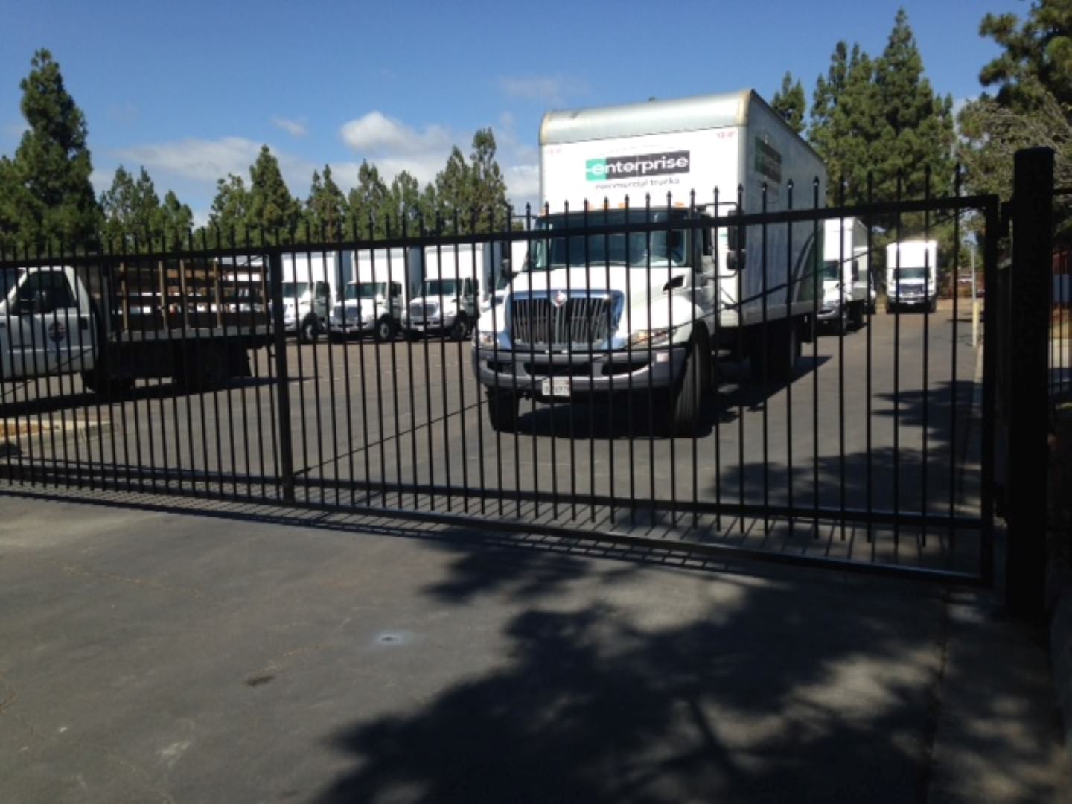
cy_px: 402
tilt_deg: -6.3
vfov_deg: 42.9
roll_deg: +3.4
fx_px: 1022
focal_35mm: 33
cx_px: 536
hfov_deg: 55.4
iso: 50
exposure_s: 1/1550
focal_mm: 4.12
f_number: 2.4
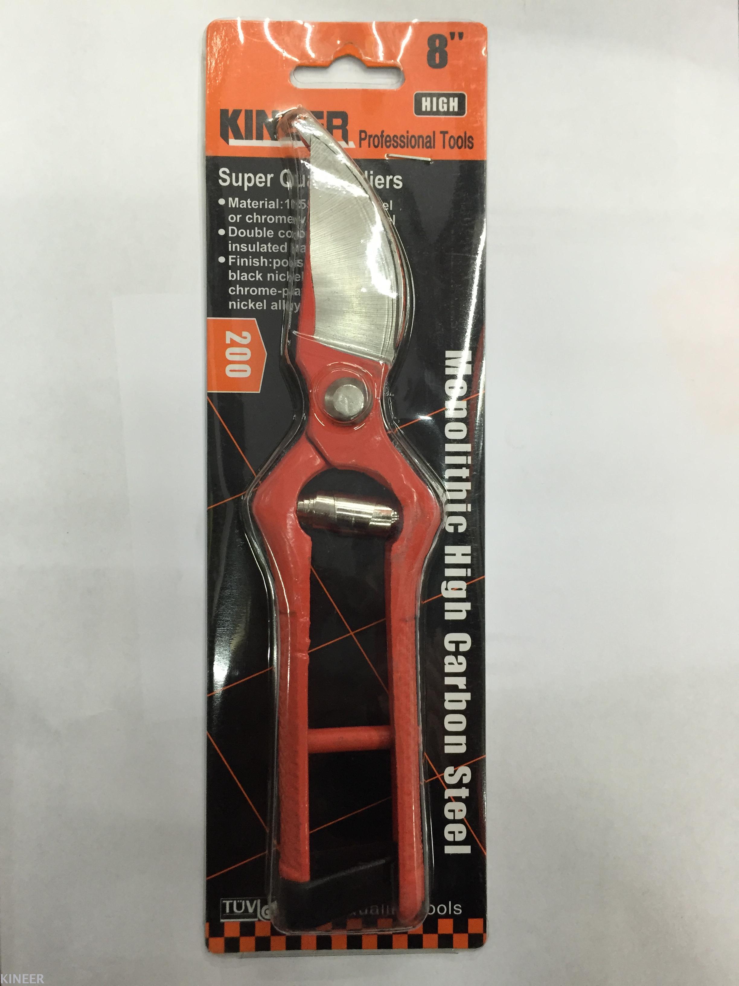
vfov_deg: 61.7
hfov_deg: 48.2
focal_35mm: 29
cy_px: 493
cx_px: 370
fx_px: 825
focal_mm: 4.15
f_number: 2.2
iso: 100
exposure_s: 1/30
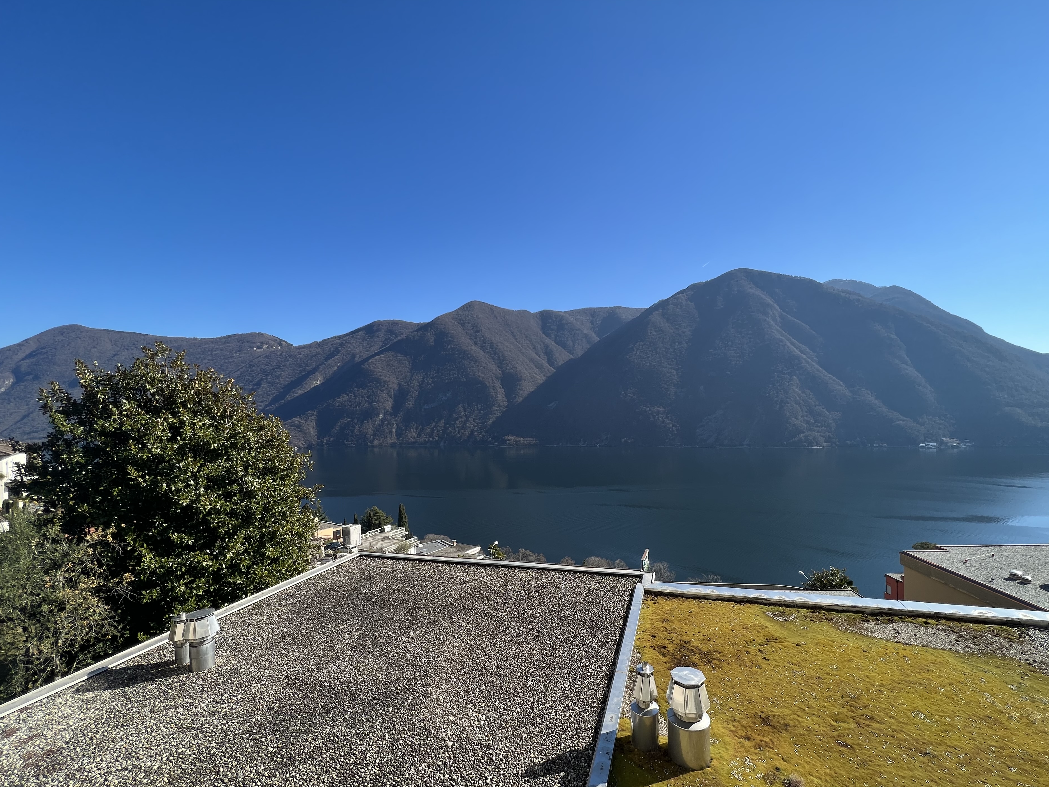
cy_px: 420
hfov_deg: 102.0
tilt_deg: -1.3
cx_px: 553
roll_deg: +1.6
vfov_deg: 85.6
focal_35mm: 14
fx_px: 424
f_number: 1.8
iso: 32
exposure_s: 1/827
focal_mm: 1.57
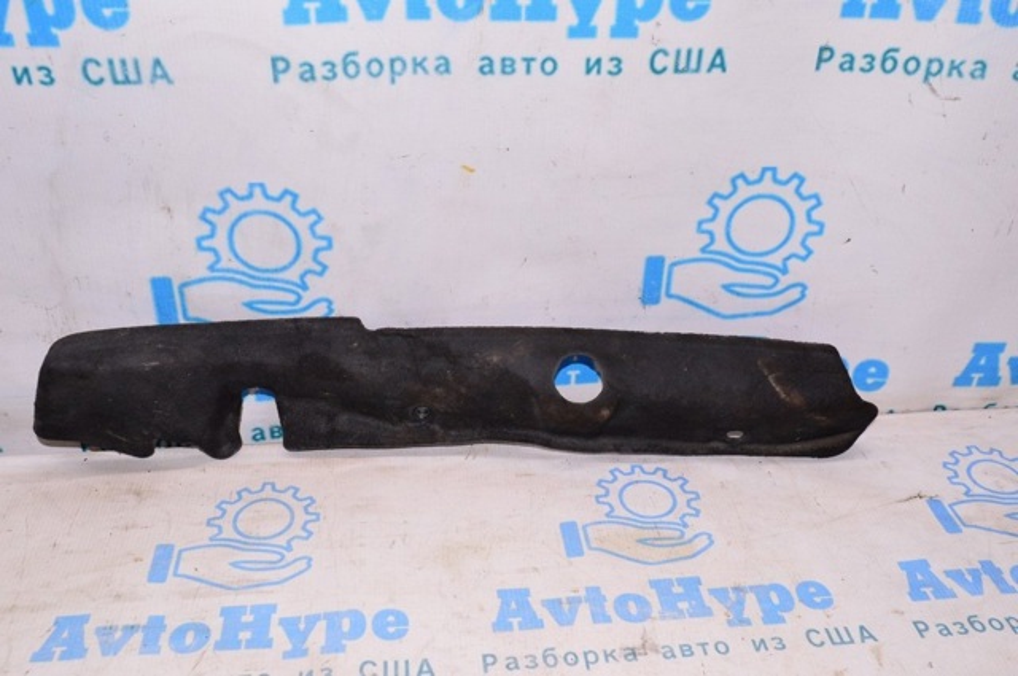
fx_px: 974
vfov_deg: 38.3
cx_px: 509
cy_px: 338
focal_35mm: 34
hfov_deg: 55.2
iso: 1600
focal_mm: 23
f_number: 8
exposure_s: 1/160
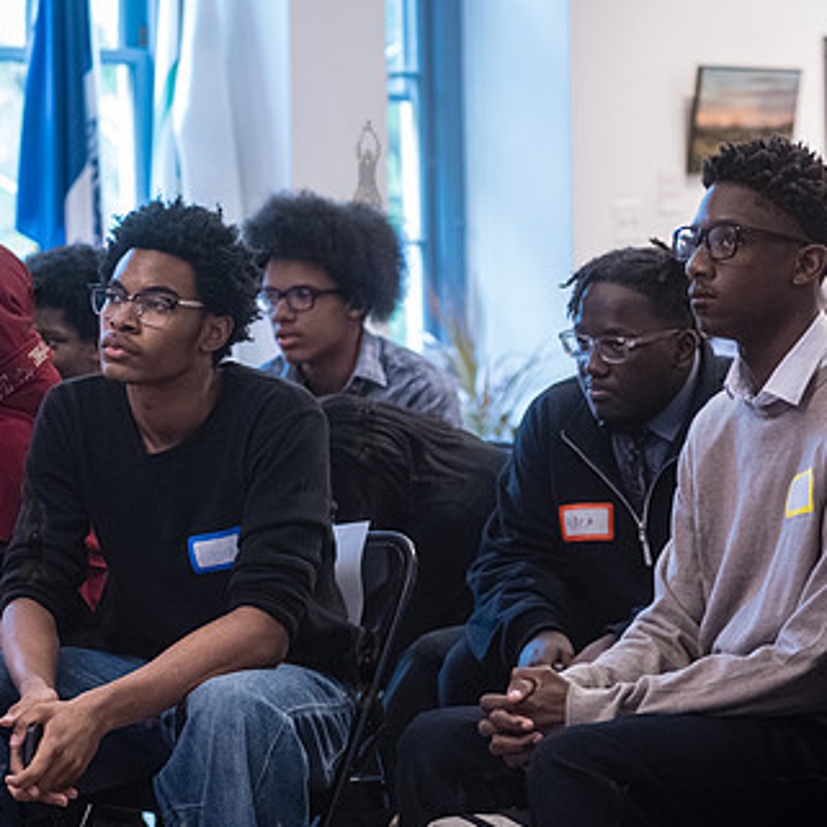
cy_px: 414
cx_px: 366
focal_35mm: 132
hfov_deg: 13.2
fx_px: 3568
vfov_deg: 13.2
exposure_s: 1/200
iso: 5000
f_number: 3.5
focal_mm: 86
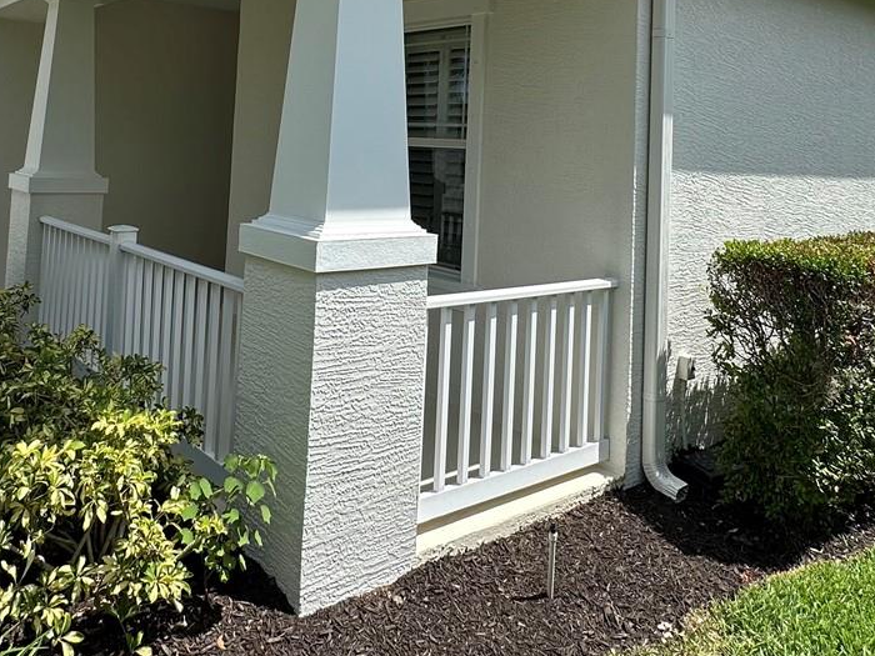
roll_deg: -2.6
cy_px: 94
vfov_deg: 41.4
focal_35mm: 32
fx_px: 809
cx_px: 384
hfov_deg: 56.7
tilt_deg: +3.6
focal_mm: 2.22
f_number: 2.2
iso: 40
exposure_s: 1/640
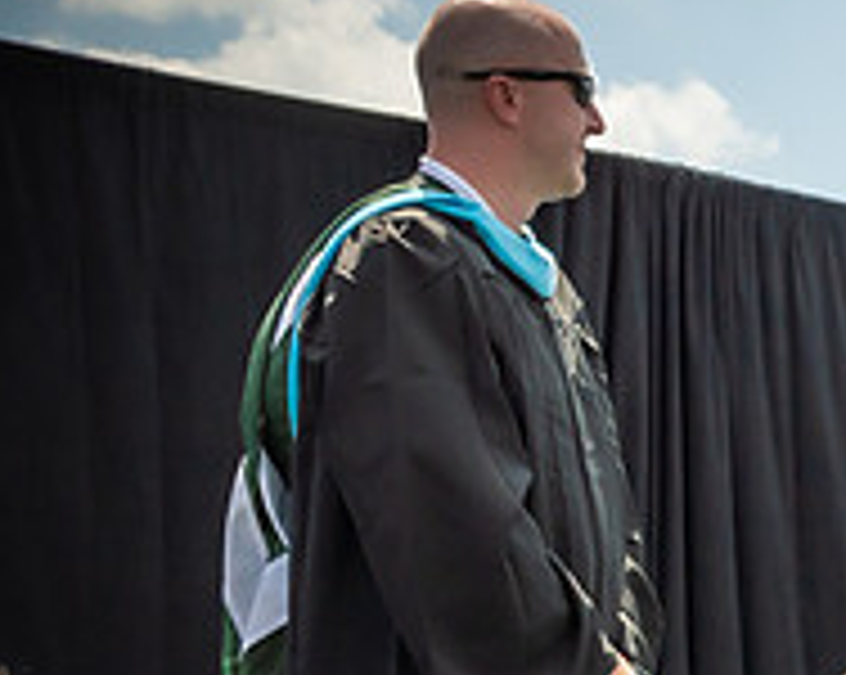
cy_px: 876
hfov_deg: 16.5
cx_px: 1376
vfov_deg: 14.3
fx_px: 2576
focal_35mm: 103
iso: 200
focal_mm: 17
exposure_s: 1/800
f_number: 7.1
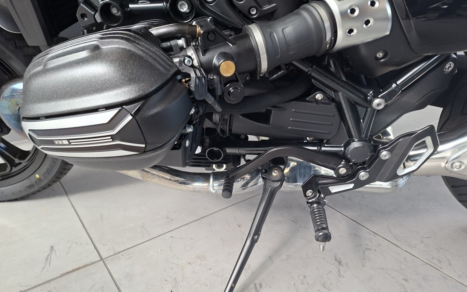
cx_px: 238
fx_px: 318
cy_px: 144
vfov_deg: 49.3
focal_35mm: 25
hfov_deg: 72.5
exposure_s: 1/100
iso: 200
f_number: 1.8
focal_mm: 5.54
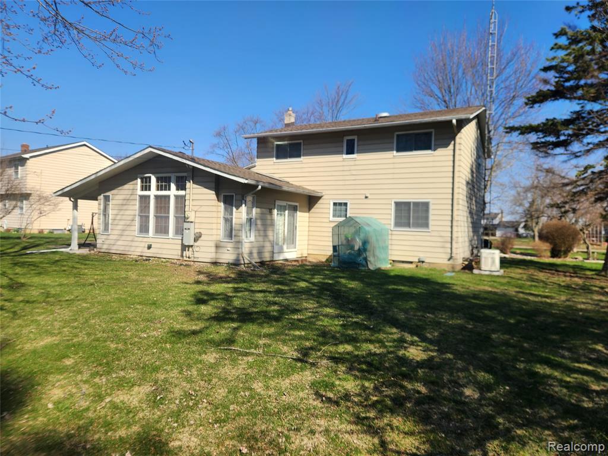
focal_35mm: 23
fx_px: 404
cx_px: 304
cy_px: 228
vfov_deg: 58.9
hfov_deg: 73.9
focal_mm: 5.4
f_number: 1.8
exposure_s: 1/1293
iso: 20
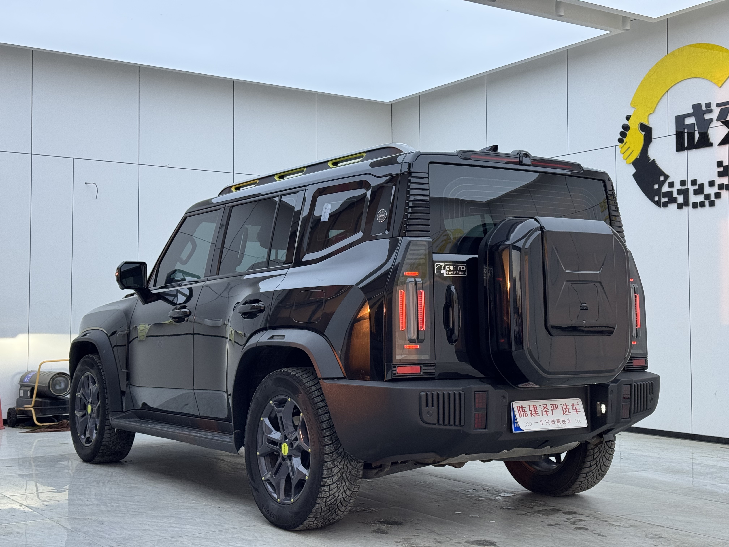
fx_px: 1011
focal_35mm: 48
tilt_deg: +2.0
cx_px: 364
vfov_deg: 30.3
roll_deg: -0.1
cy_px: 274
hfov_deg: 39.7
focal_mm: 6.76
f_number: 1.78
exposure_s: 1/334
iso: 64
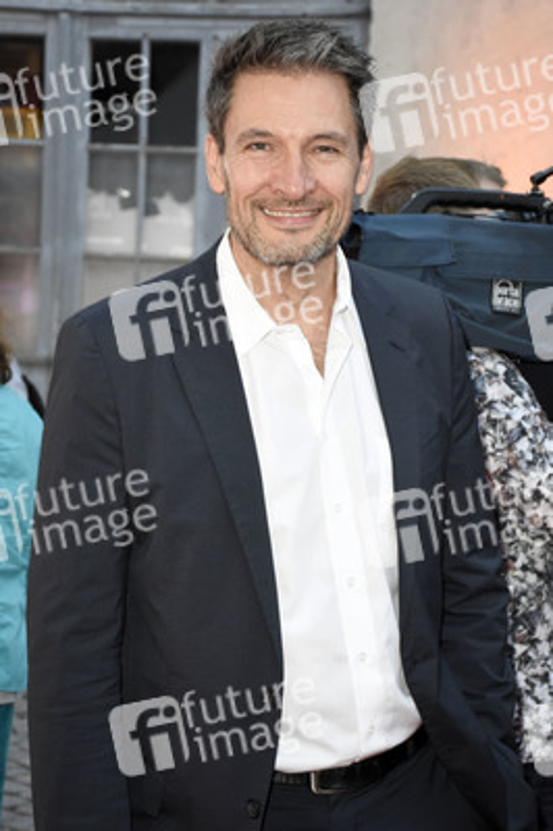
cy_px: 416
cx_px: 276
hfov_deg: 16.2
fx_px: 1939
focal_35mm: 84
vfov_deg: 24.2
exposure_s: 1/60
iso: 1600
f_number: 6.3
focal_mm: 56
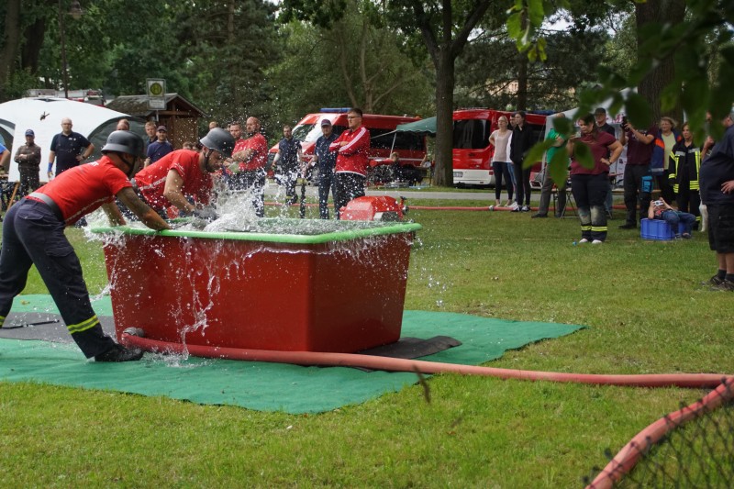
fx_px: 1223
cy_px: 244
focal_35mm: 60
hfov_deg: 33.4
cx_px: 367
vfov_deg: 22.6
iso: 1000
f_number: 4.5
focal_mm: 40
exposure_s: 1/2000
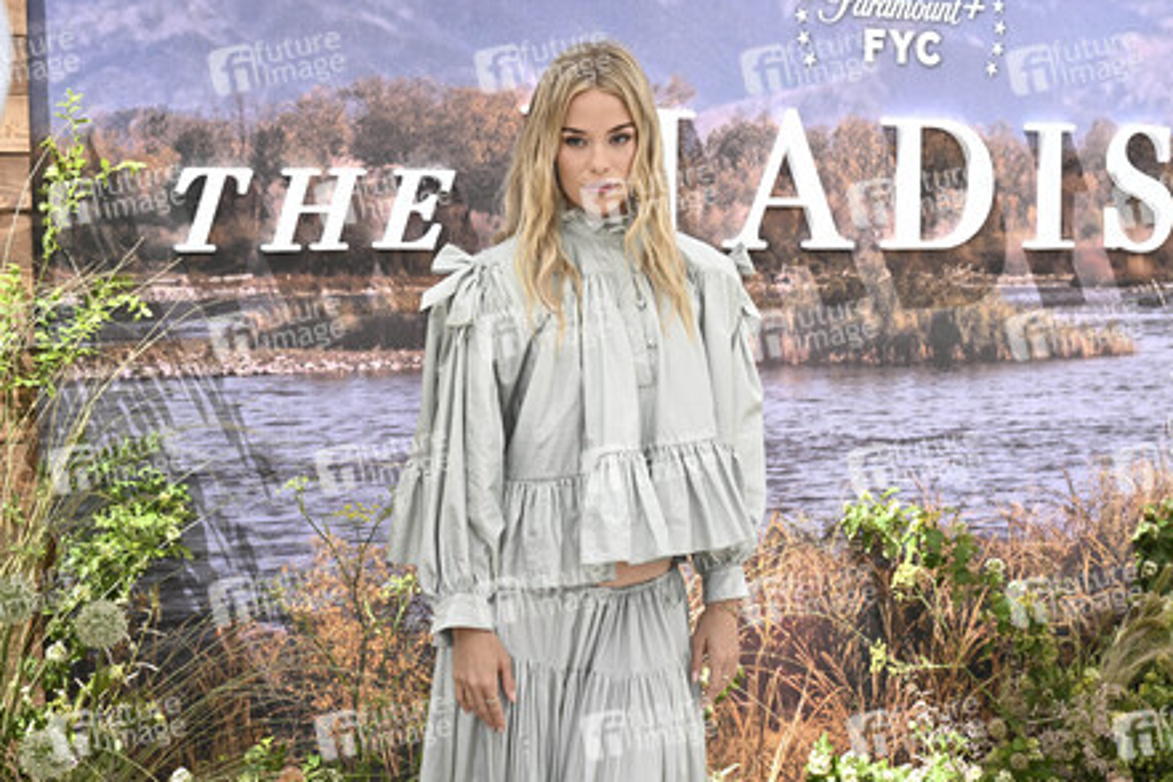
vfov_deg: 28.6
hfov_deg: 41.9
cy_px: 396
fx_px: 1531
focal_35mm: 47
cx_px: 579
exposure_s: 1/320
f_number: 7.1
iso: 250
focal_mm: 46
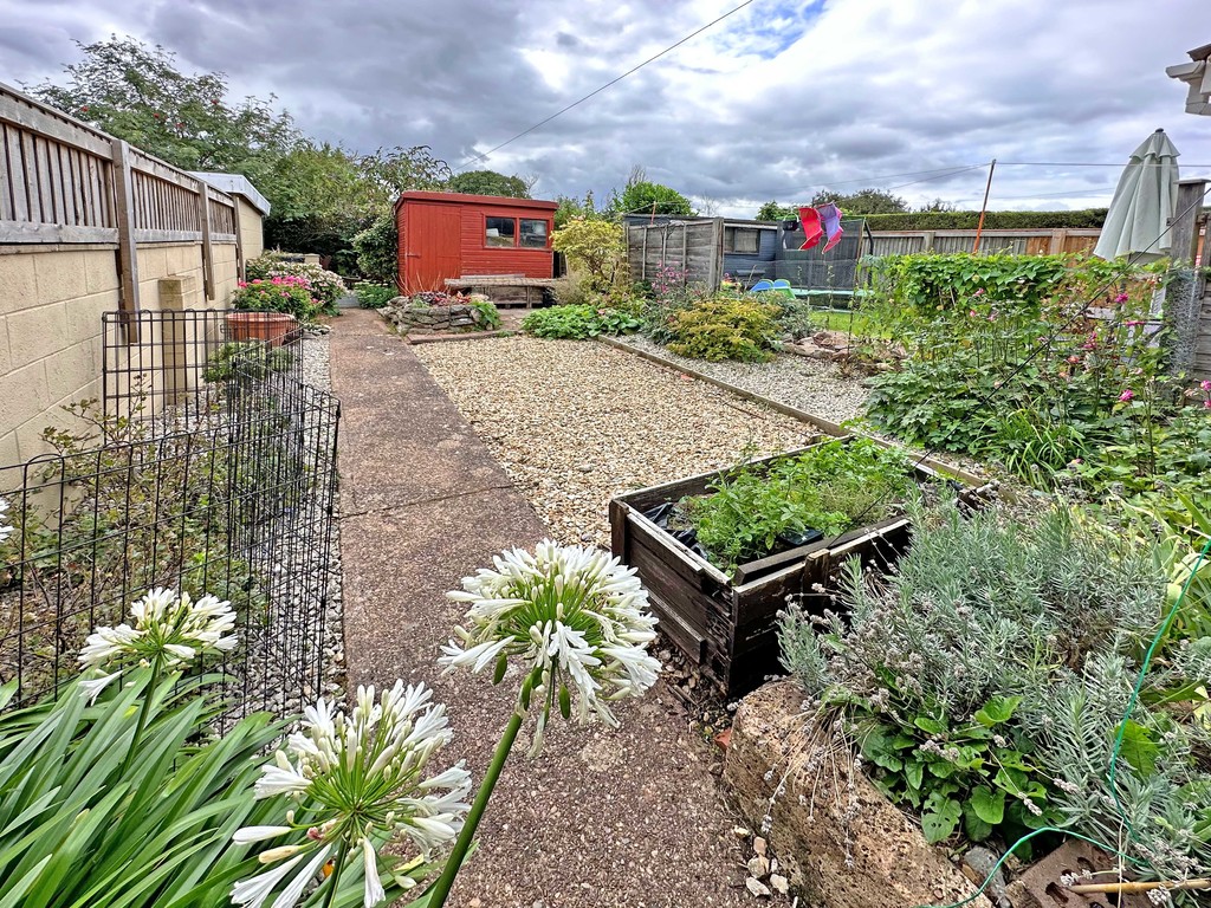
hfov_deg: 102.1
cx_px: 606
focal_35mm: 14
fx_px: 490
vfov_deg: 85.7
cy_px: 454
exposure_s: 1/483
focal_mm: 2.22
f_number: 2.2
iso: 40
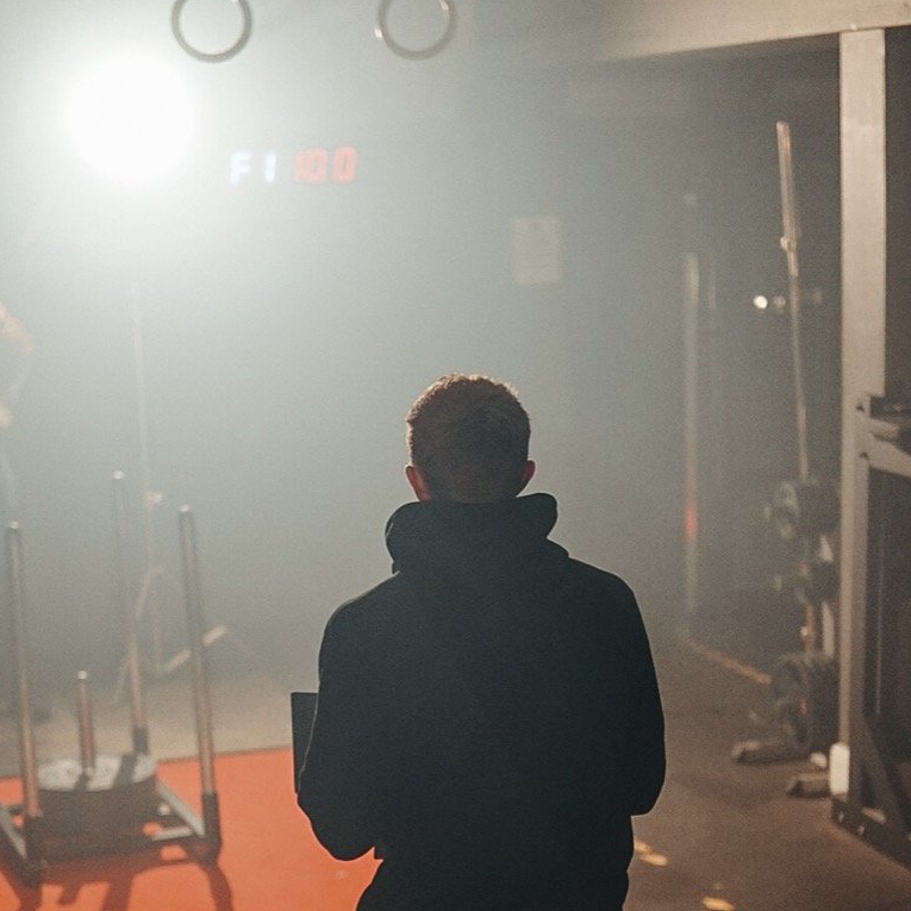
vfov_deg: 24.3
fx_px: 2084
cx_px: 429
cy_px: 723
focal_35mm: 70
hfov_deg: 24.7
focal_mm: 30
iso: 800
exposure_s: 1/640
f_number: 1.4
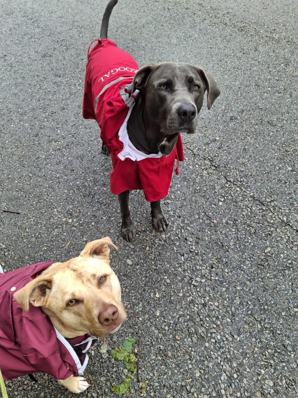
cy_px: 199
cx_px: 149
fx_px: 287
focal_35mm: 25
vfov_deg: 69.4
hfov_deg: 54.9
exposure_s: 1/120
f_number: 1.8
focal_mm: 4.69
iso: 25
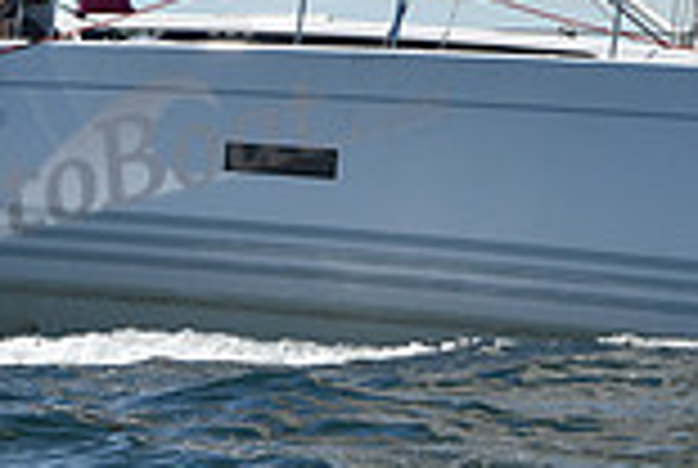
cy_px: -128
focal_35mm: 355
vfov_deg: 3.9
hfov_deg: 5.8
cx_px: 684
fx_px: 6896
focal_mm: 95
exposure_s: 1/1600
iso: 250
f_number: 8
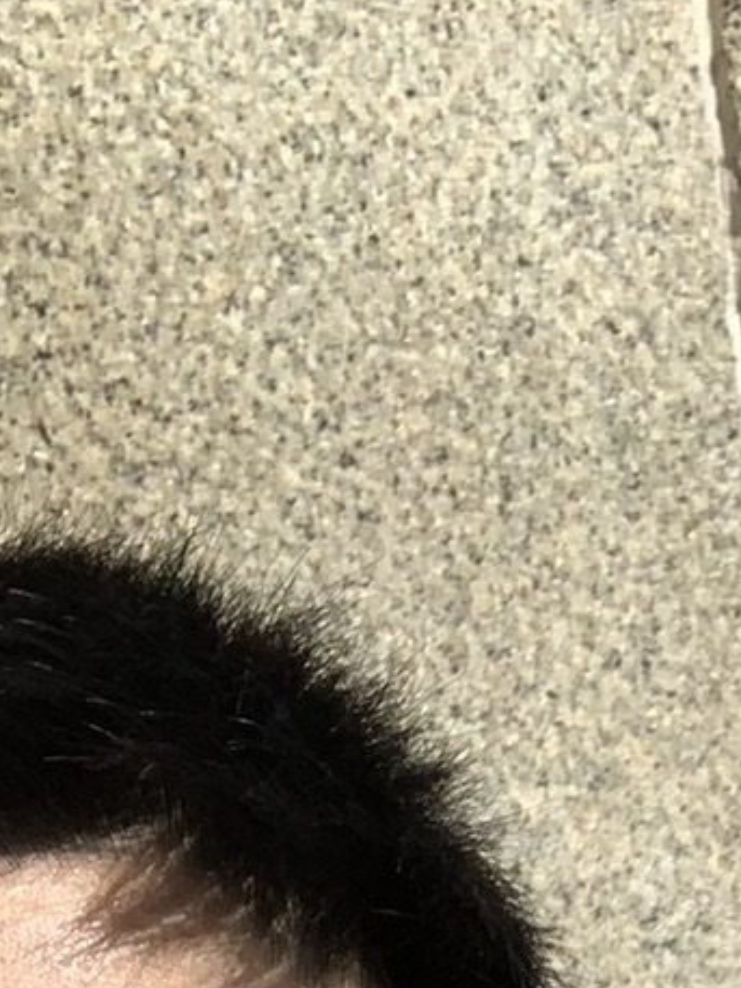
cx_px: 756
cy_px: 1829
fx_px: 3994
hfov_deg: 10.5
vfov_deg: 12.7
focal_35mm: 140
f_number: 2.2
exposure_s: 1/1475
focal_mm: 2.87
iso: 16
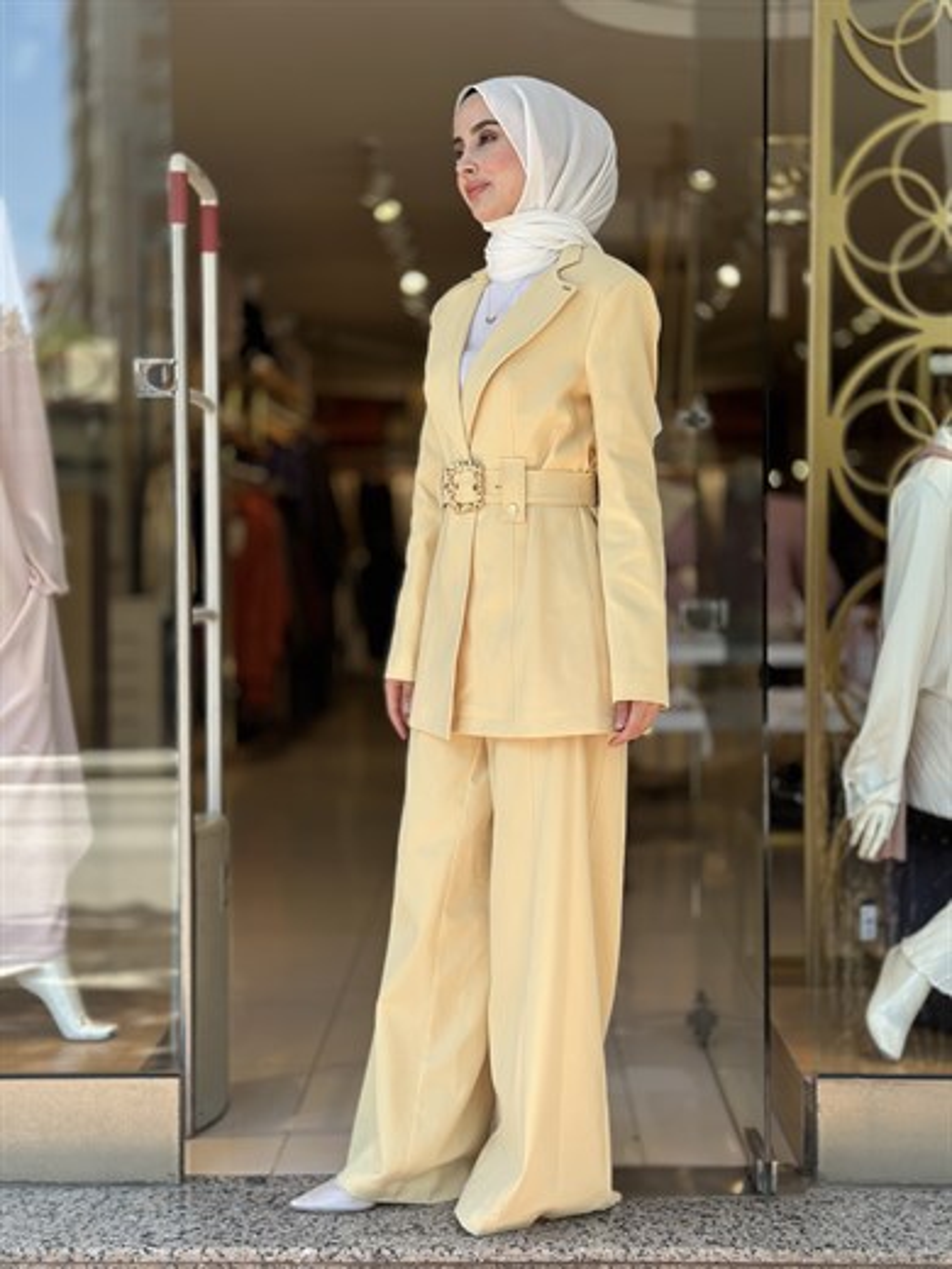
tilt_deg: -1.6
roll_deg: -0.3
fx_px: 1760
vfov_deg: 39.7
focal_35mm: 48
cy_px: 634
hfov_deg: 30.3
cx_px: 476
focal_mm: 6.86
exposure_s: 1/1000
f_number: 1.78
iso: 80
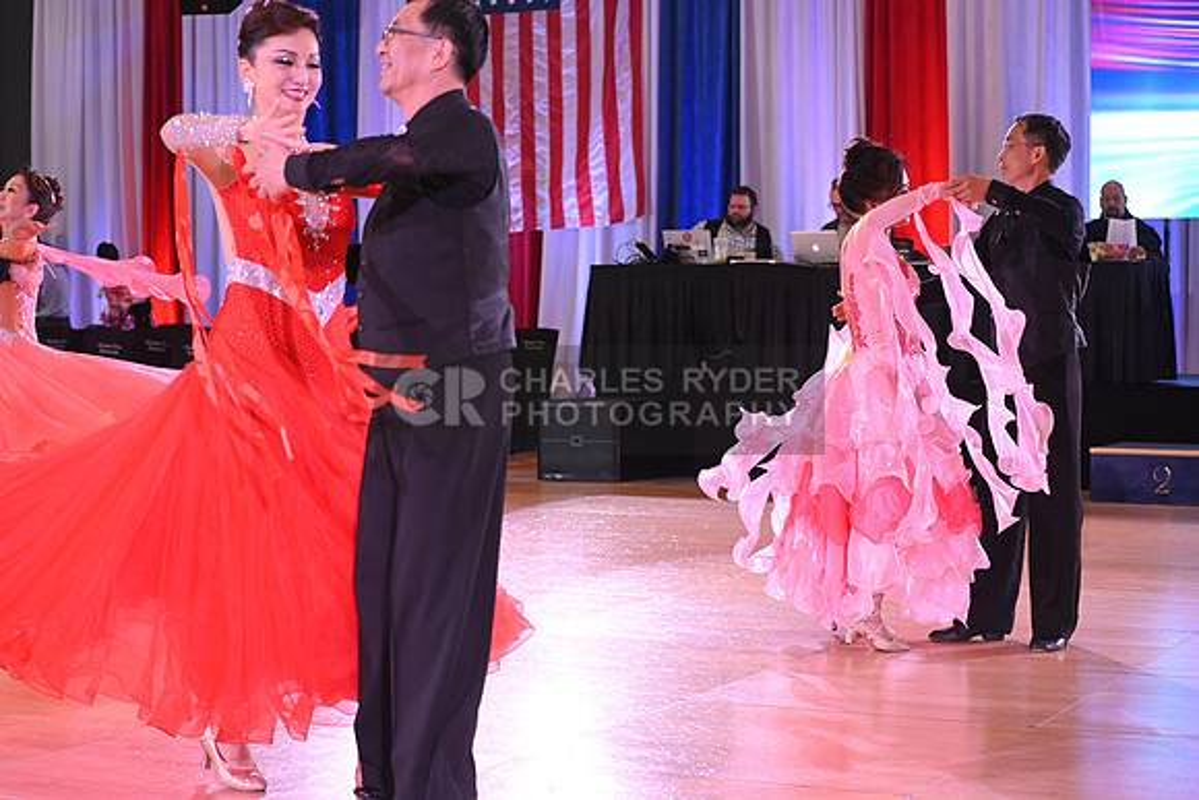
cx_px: 600
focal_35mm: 70
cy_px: 400
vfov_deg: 19.5
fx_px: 2332
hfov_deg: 28.8
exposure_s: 1/250
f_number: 4.5
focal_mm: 70
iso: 1600
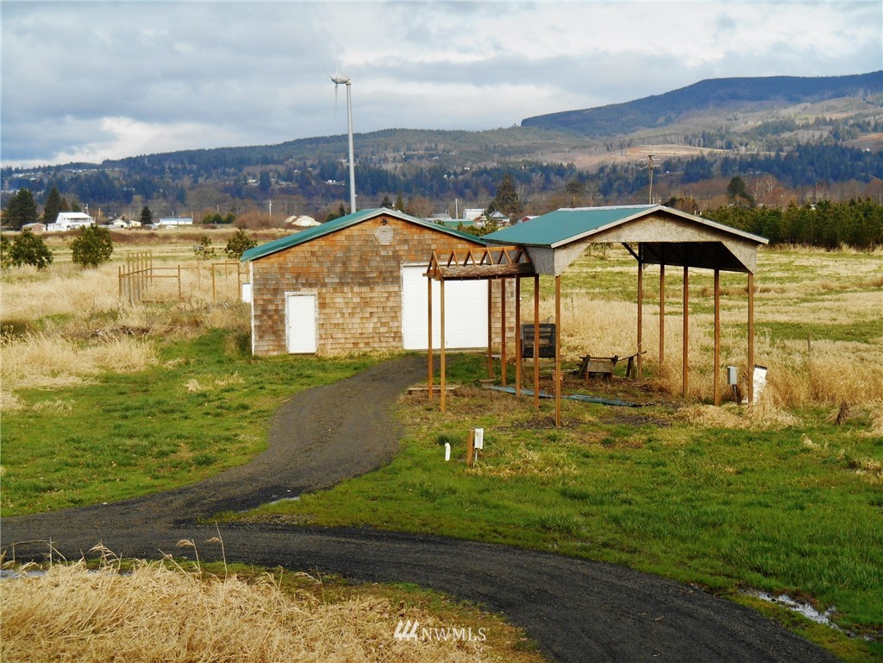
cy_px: 332
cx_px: 442
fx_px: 1786
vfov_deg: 21.0
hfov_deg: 27.8
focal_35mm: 70
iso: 80
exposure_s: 1/320
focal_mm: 12.5
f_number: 4.5
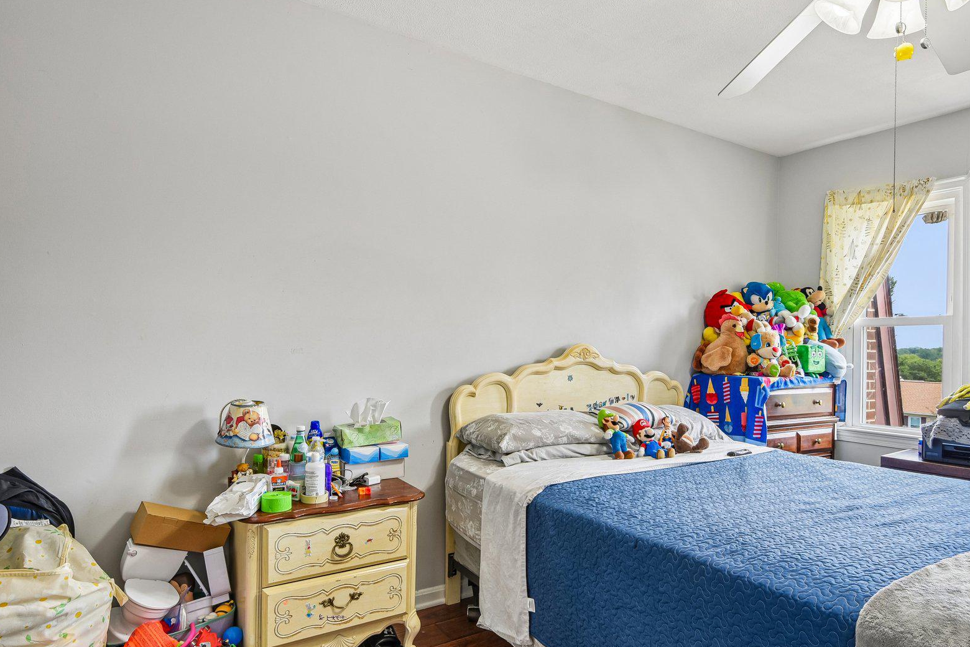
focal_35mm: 21
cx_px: 510
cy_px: 347
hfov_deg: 81.1
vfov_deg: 59.4
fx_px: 566
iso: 400
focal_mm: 16
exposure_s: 1/30
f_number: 8
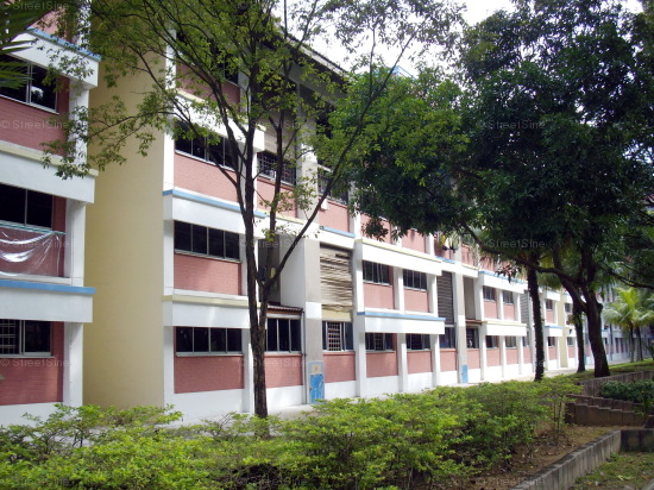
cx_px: 327
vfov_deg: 38.6
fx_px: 699
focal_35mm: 37
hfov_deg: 50.2
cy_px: 245
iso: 80
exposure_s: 1/400
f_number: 2.8
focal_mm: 6.2
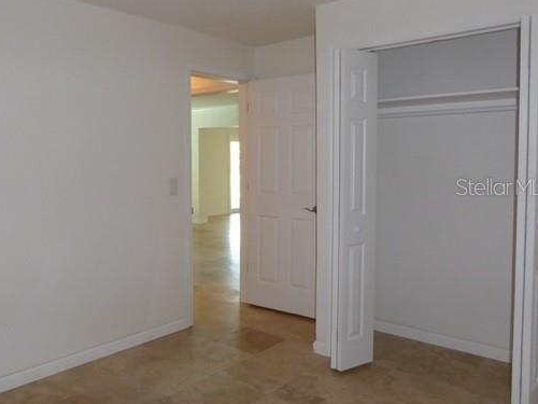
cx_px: 213
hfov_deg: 56.3
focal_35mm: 32
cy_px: 186
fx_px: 497
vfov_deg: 44.1
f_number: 3.3
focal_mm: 4.3
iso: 400
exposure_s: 1/60
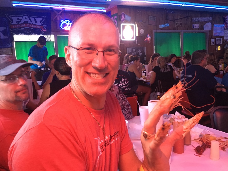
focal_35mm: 32
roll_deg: +2.9
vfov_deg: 44.1
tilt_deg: -9.6
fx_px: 211
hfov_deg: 56.7
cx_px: 123
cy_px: 91
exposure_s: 1/15
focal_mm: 4.15
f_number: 2.2
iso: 200
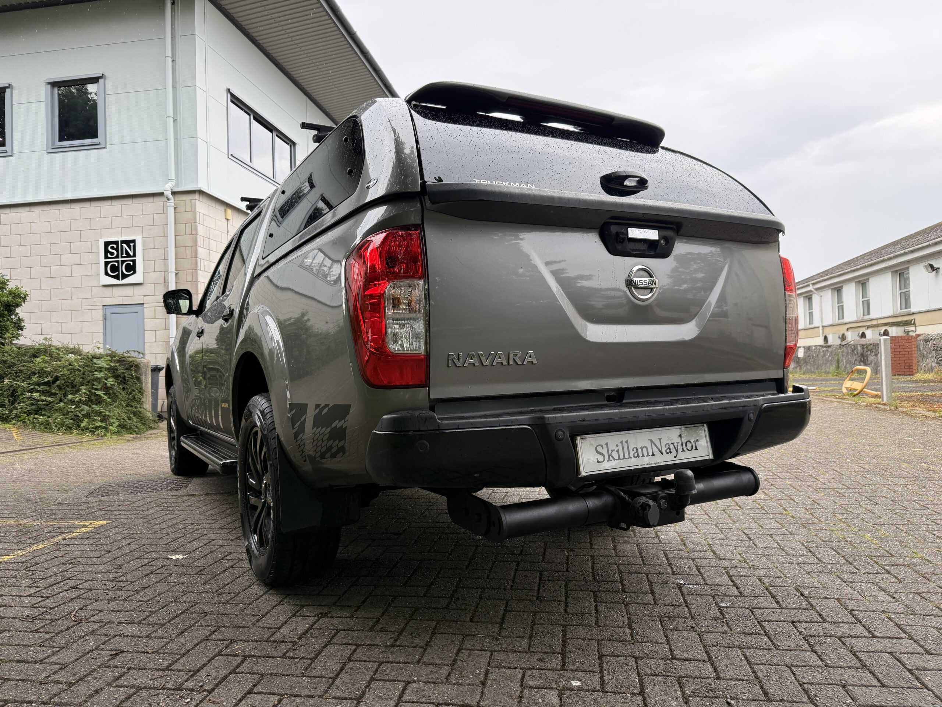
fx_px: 653
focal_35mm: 24
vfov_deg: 56.8
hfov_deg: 71.6
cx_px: 471
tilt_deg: +1.3
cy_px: 354
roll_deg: +1.5
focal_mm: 6.76
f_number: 1.78
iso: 100
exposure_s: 1/612
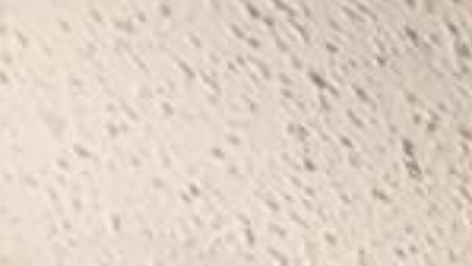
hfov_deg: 8.9
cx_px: 1753
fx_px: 1691
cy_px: 2302
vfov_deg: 3.4
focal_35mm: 135
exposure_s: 1/120
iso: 79
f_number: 1.7
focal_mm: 2.02
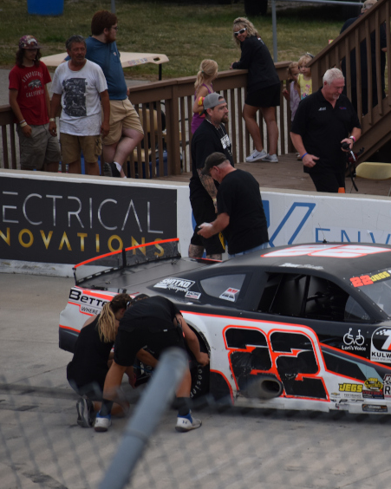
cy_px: 245
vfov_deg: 4.8
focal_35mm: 403
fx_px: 5831
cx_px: 349
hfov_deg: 3.8
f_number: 5.3
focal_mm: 190
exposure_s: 1/250
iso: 400
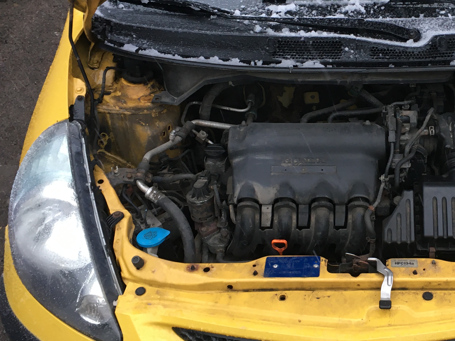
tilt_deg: -33.1
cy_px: 140
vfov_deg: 28.0
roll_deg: +1.5
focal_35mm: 52
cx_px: 360
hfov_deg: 35.7
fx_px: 683
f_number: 2.2
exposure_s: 1/33
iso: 64
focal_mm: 4.15
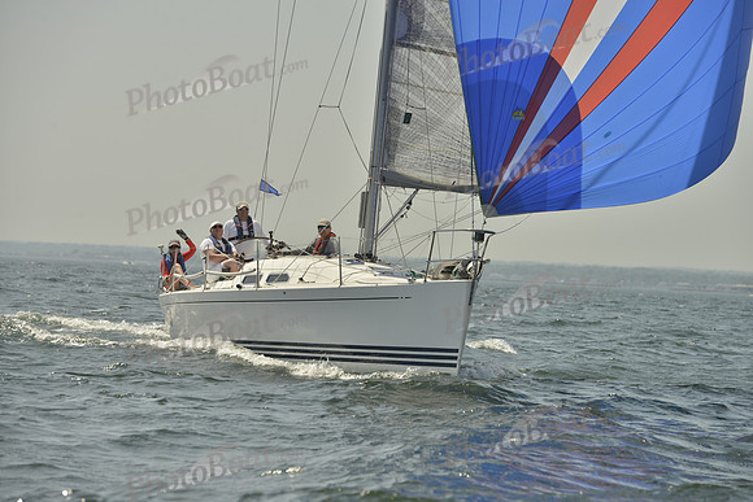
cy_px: 251
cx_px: 376
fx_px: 3556
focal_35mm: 170
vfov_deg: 8.1
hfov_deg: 12.1
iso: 200
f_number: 8
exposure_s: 1/1250
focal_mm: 170
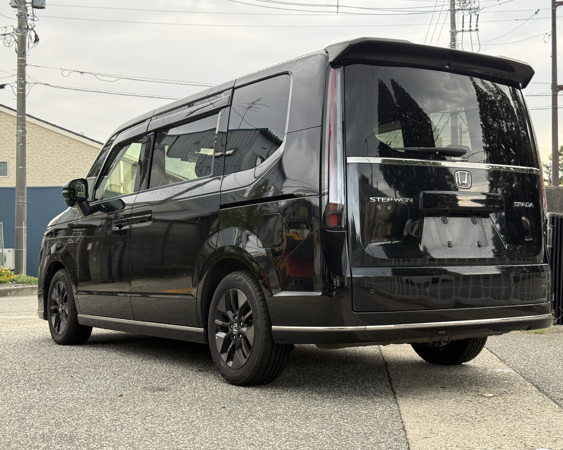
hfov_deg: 36.6
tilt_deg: +1.5
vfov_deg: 29.7
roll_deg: +0.4
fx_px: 850
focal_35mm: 51
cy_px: 227
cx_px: 300
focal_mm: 6.76
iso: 100
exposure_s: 1/117
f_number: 1.78
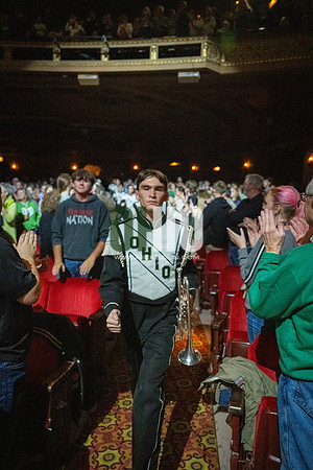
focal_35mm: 25
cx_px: 156
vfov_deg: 71.5
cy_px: 235
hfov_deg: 51.3
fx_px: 326
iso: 12800
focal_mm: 25
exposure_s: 1/500
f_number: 2.8
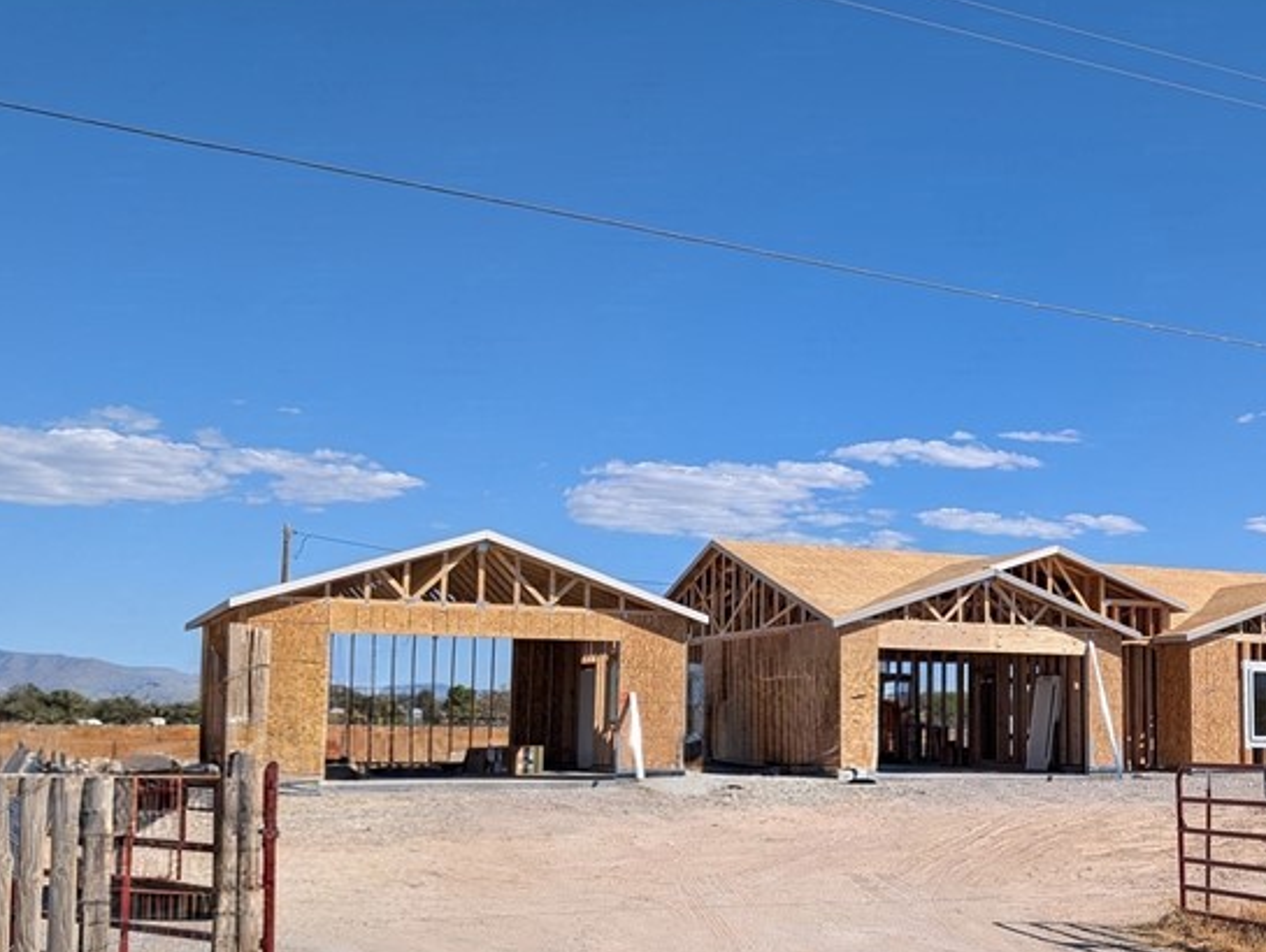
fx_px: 1648
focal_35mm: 45
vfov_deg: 32.2
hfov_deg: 40.7
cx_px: 961
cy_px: 527
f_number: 1.68
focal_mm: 6.9
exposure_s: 1/1443
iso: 21
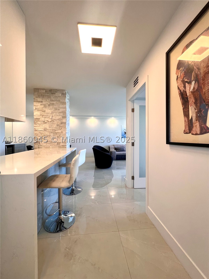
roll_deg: +0.7
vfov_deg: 106.2
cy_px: 140
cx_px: 104
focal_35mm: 13
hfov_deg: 89.9
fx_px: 105
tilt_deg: +0.2
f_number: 1.8
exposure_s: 1/120
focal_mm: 1.57
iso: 80
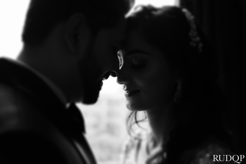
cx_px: 123
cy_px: 82
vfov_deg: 35.1
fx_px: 260
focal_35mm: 38
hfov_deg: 50.7
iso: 3200
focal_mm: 38
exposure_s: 1/320
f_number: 2.8
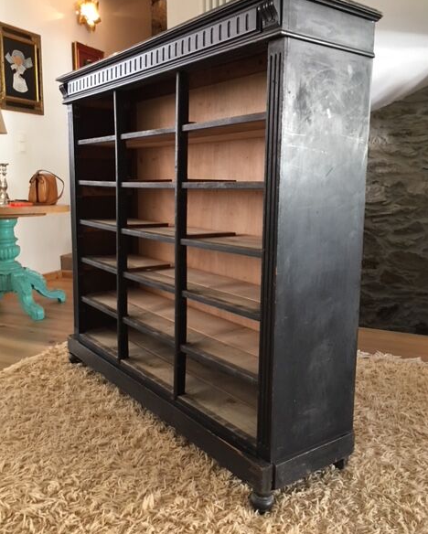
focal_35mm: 31
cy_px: 246
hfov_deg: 47.2
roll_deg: -1.0
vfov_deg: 57.1
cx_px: 219
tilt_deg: -9.0
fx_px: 490
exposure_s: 1/33
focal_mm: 4.15
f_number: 2.2
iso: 160
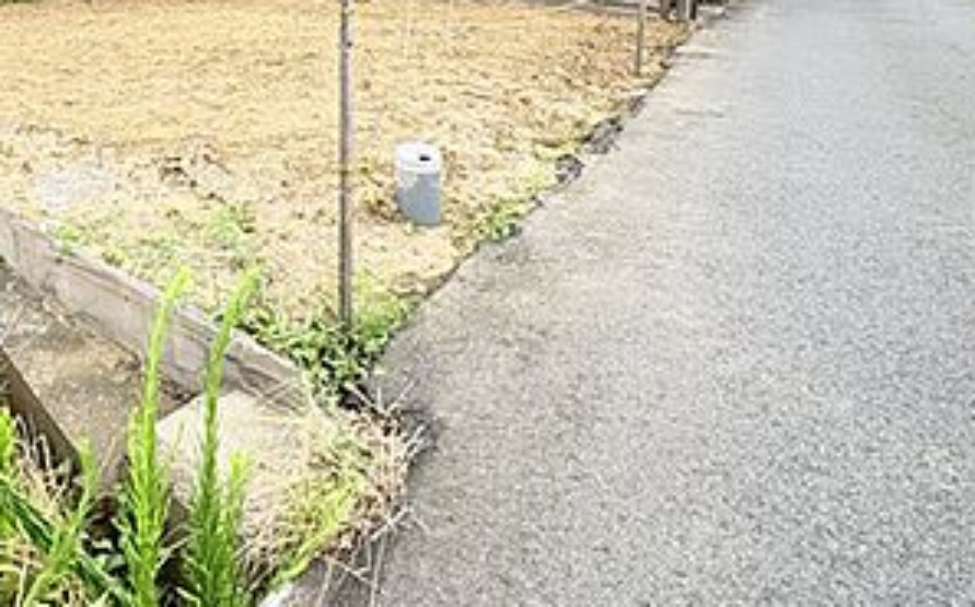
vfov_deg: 37.2
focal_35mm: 30
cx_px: 217
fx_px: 796
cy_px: -3
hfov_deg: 58.8
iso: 64
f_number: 2.2
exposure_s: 1/373
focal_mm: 2.22
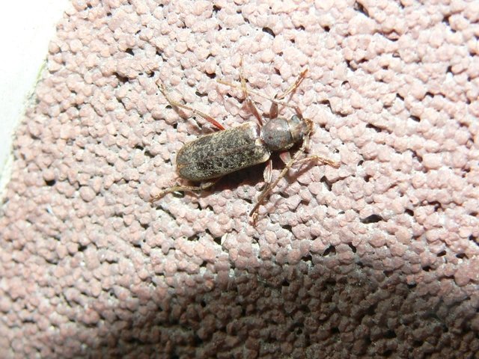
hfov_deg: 27.0
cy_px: 180
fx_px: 996
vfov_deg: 20.4
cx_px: 240
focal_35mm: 72
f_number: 4
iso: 100
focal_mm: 12.1
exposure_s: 1/60
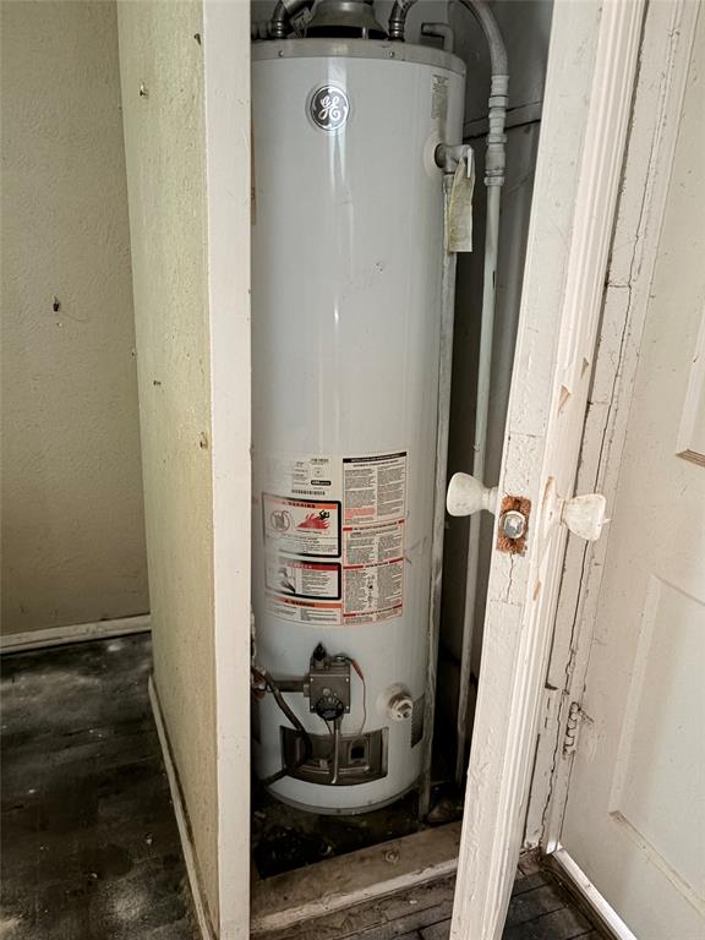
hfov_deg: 53.1
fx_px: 706
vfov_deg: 67.3
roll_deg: -0.7
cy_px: 470
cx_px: 352
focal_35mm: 26
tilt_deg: -21.3
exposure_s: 1/15
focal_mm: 5.96
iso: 800
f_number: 1.6
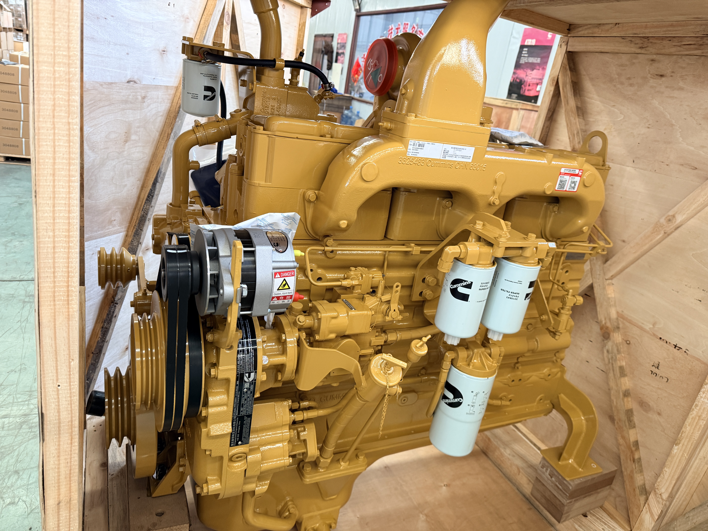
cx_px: 354
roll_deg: -9.8
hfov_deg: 71.6
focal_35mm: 24
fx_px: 491
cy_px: 266
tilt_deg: -19.8
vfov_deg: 56.8
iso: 250
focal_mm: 6.76
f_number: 1.78
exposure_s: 1/60
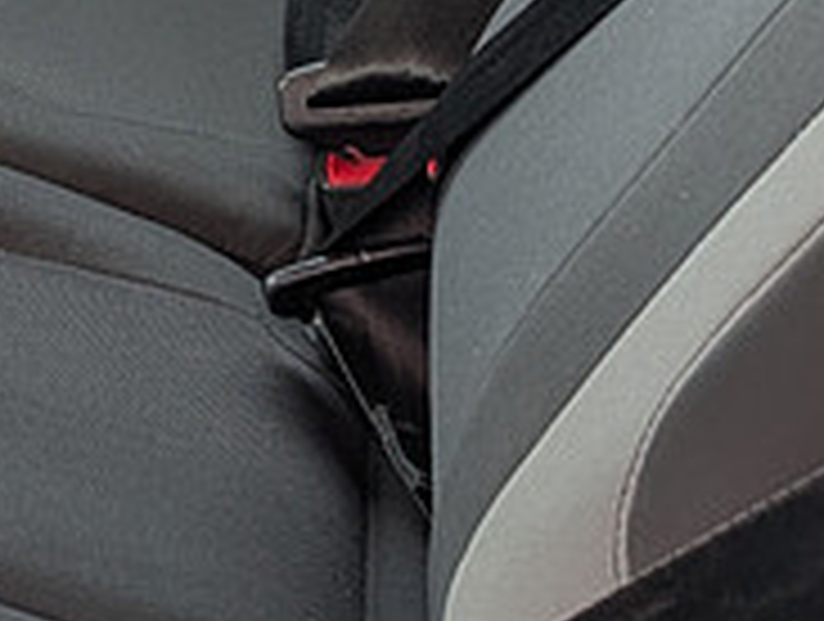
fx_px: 3196
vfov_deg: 10.7
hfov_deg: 13.3
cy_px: -333
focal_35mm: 134
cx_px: -617
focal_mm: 6.9
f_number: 1.68
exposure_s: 1/88.8
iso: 20
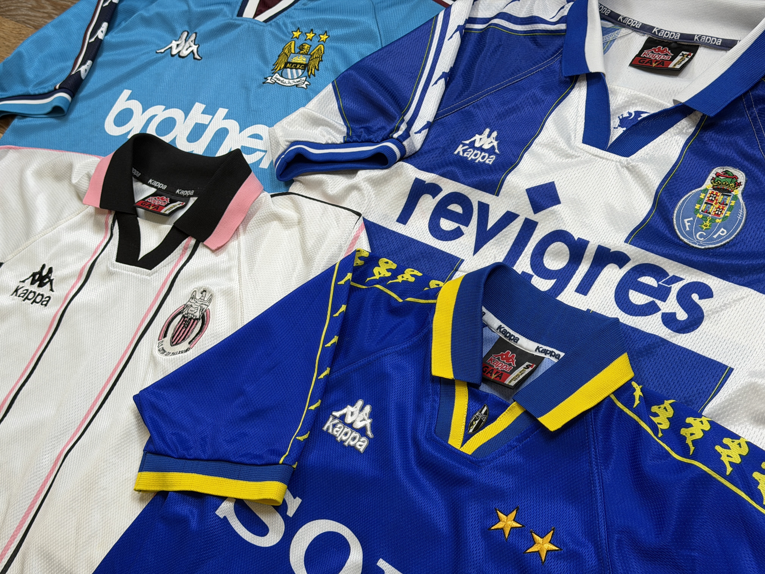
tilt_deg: -51.3
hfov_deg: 39.7
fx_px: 1061
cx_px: 382
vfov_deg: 30.3
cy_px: 287
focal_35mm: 48
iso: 50
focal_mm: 6.76
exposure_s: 1/142
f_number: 1.78
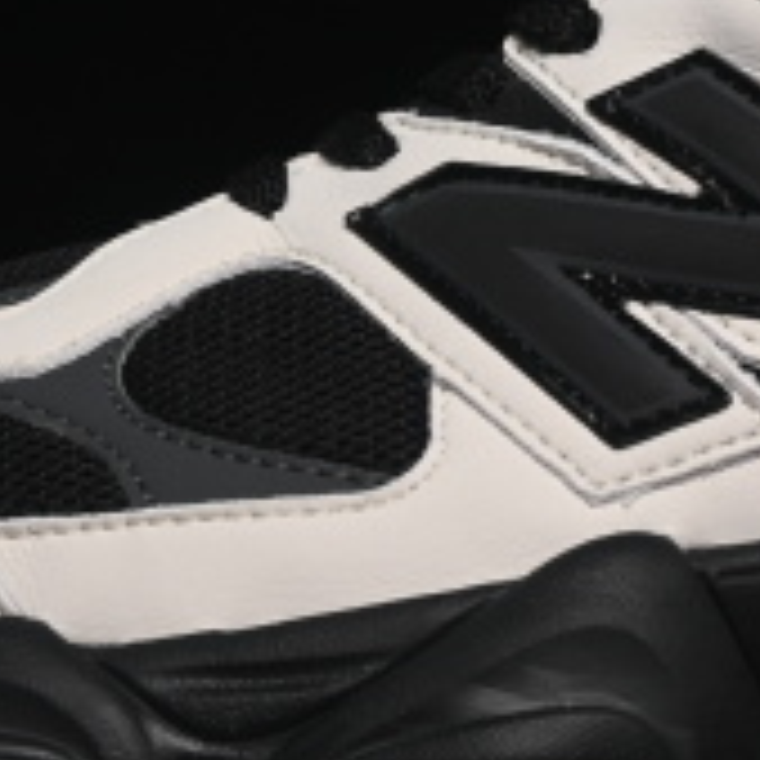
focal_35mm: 301
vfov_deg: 5.8
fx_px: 7477
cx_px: 756
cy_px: 151
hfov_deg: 5.8
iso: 160
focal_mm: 50
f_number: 6.3
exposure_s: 1/50
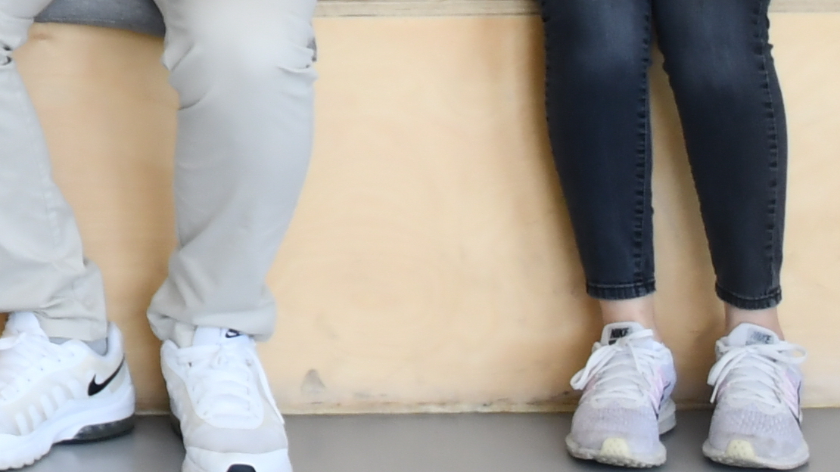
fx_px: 4165
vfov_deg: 6.1
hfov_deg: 10.0
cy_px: -886
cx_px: -1193
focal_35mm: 187
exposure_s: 1/250
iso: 125
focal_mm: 24
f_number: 2.8
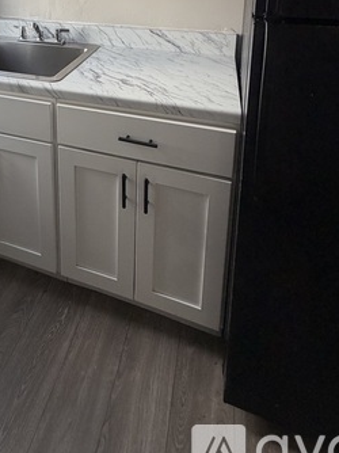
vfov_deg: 53.5
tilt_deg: -11.8
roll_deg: -1.0
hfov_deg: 47.2
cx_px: 72
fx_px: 366
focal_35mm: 28
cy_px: 26
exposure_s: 1/121
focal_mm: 2.22
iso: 100
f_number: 2.2
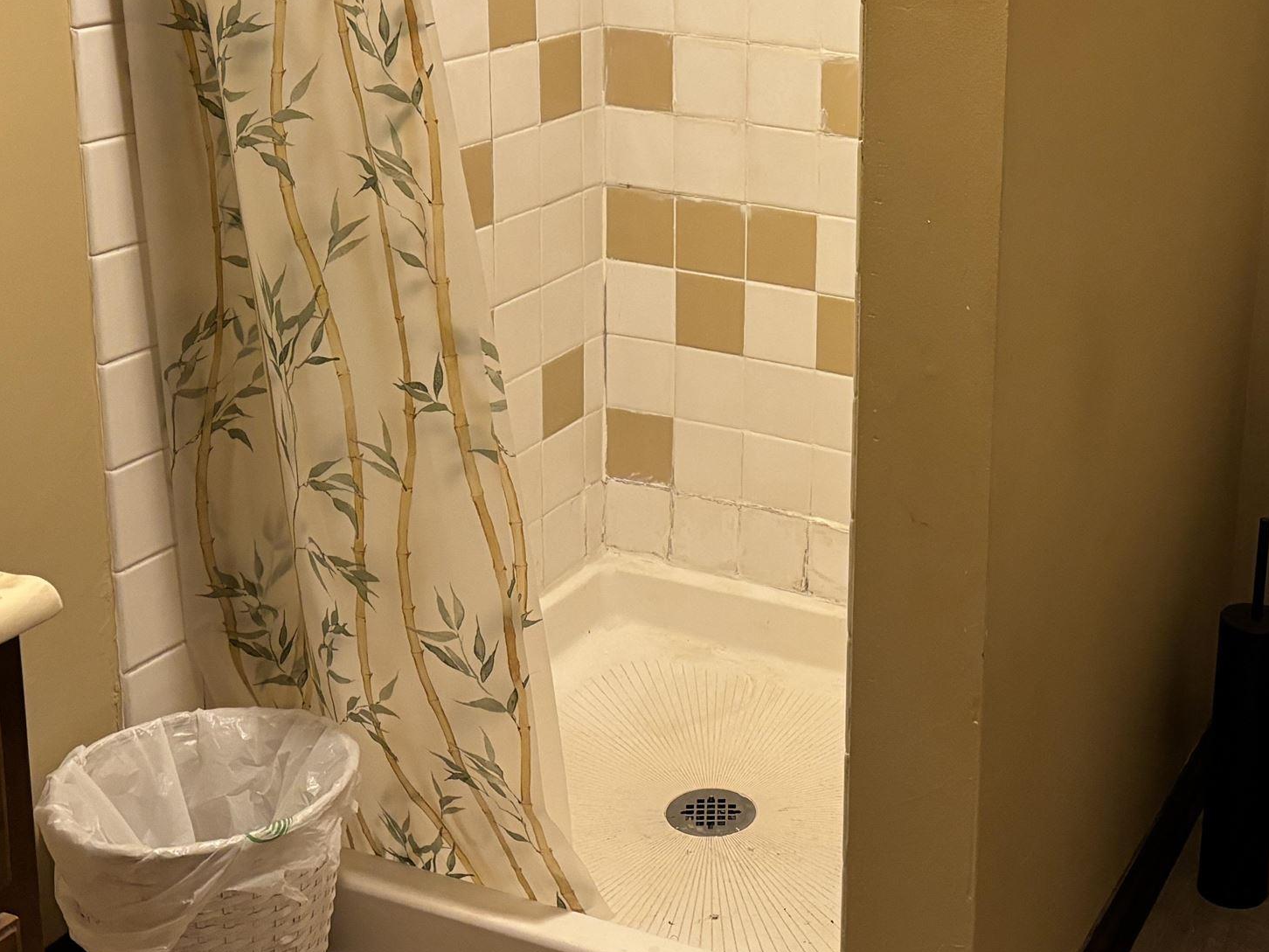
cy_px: 262
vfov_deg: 26.3
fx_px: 2016
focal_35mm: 55
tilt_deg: -15.2
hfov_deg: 34.2
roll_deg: -2.3
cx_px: 950
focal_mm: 5.96
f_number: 1.6
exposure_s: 1/60
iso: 400
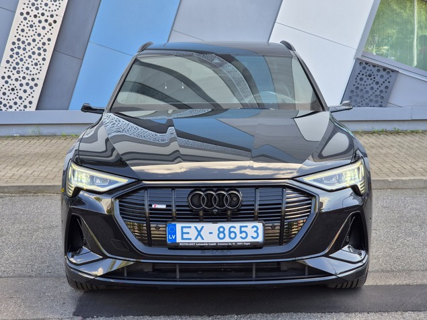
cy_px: 160
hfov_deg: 28.2
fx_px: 851
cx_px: 214
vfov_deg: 21.3
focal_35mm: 69
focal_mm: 7
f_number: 2.4
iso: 32
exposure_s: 1/163
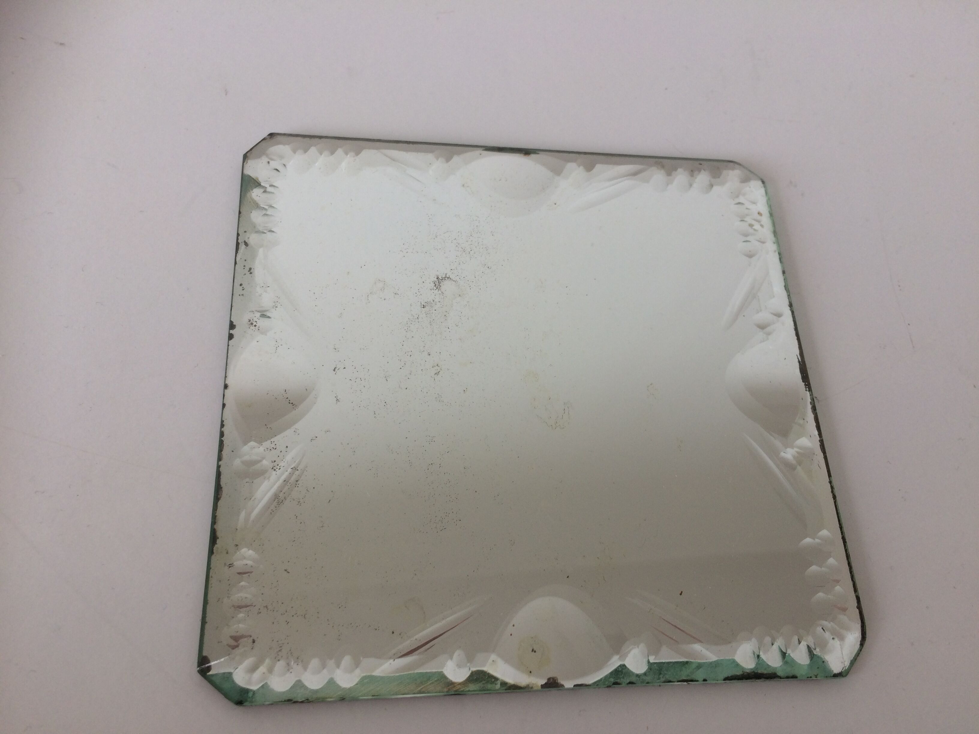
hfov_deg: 61.7
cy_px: 367
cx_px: 490
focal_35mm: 29
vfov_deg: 48.2
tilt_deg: -63.8
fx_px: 820
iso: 32
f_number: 2.2
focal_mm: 4.15
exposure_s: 1/50
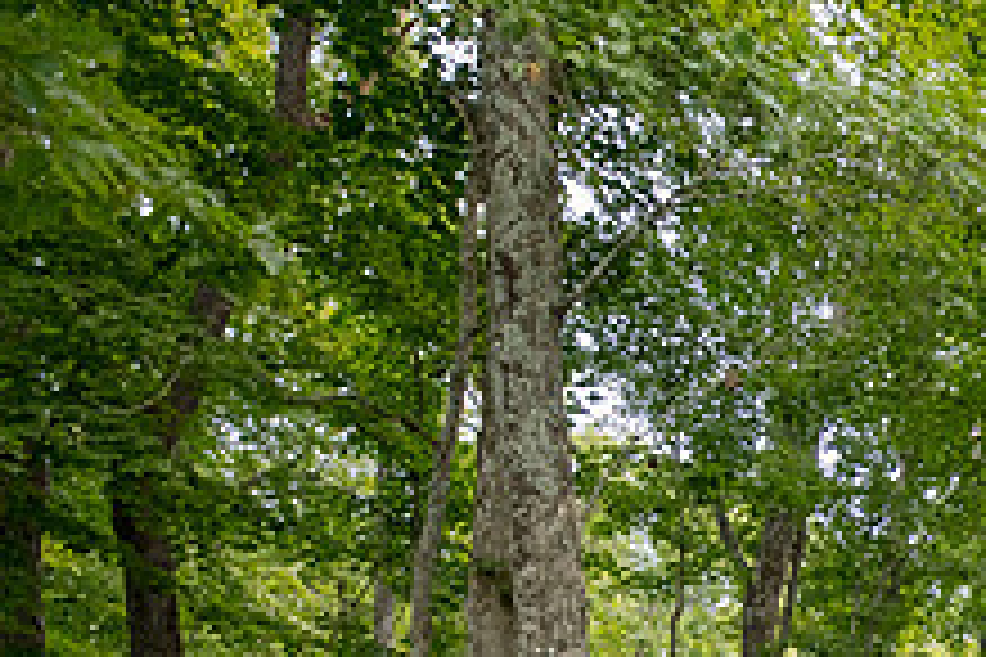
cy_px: 875
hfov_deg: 36.2
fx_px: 1068
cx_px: 1228
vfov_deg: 27.8
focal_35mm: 39
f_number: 2.8
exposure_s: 1/250
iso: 320
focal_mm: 14
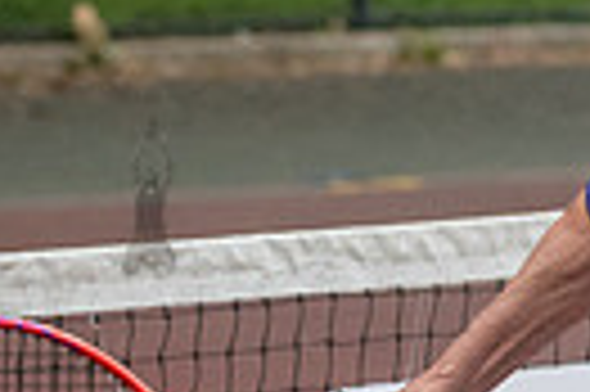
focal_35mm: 492
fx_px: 8053
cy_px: 33
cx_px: 531
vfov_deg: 2.8
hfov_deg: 4.2
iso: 2500
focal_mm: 92
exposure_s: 1/2000
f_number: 4.5
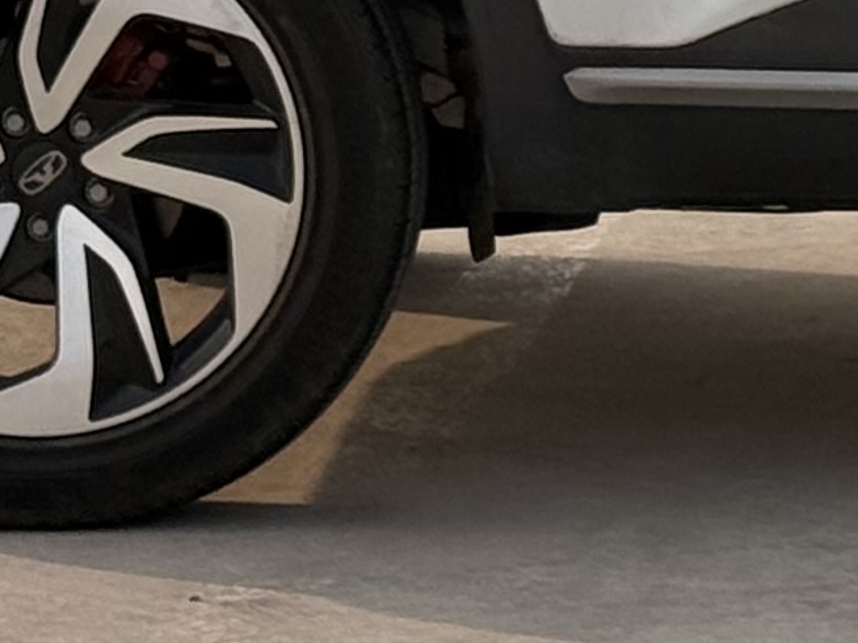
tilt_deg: -2.3
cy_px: -381
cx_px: 1413
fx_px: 7334
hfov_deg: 6.6
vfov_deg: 5.0
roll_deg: -0.5
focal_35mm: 296
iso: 80
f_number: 1.78
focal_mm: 6.76
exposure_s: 1/4098
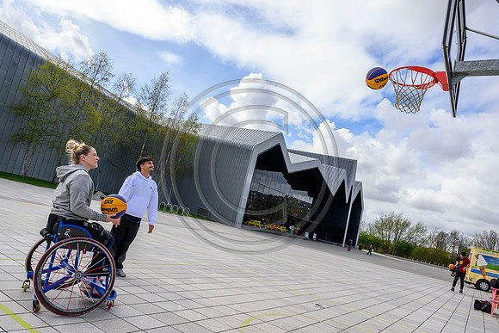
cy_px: 166
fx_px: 360
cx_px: 250
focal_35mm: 26
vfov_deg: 49.6
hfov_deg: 69.4
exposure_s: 1/1600
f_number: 5.6
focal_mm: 26
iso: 500
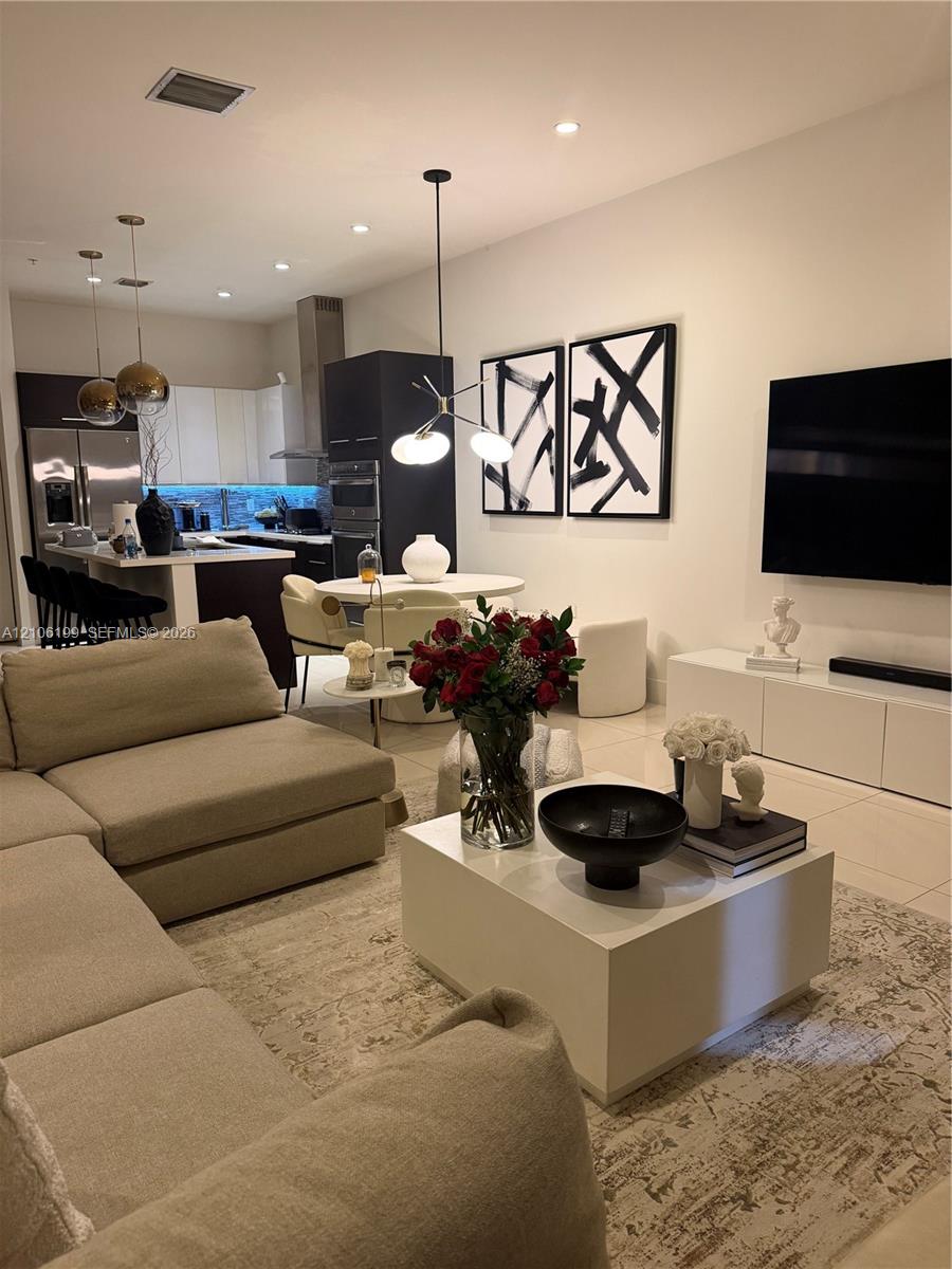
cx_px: 476
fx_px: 880
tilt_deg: -9.8
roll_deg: +0.9
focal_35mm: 24
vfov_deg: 71.6
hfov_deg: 56.8
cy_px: 634
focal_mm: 6.76
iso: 320
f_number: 1.78
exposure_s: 1/60
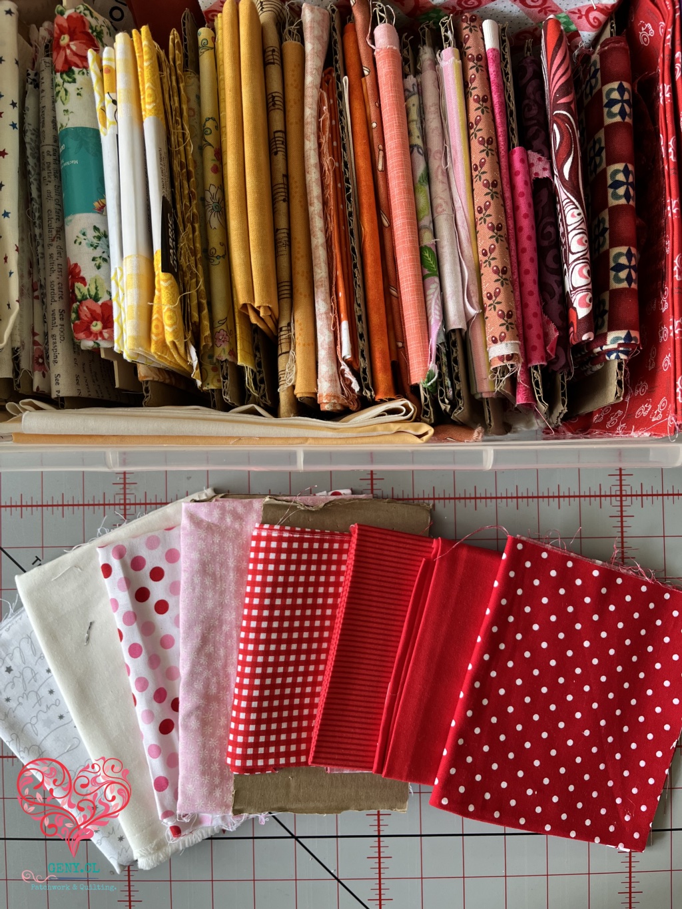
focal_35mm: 26
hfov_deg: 53.1
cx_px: 341
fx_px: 683
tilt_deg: -88.9
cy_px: 454
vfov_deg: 67.3
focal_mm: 5.1
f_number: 1.6
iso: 100
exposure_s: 1/100
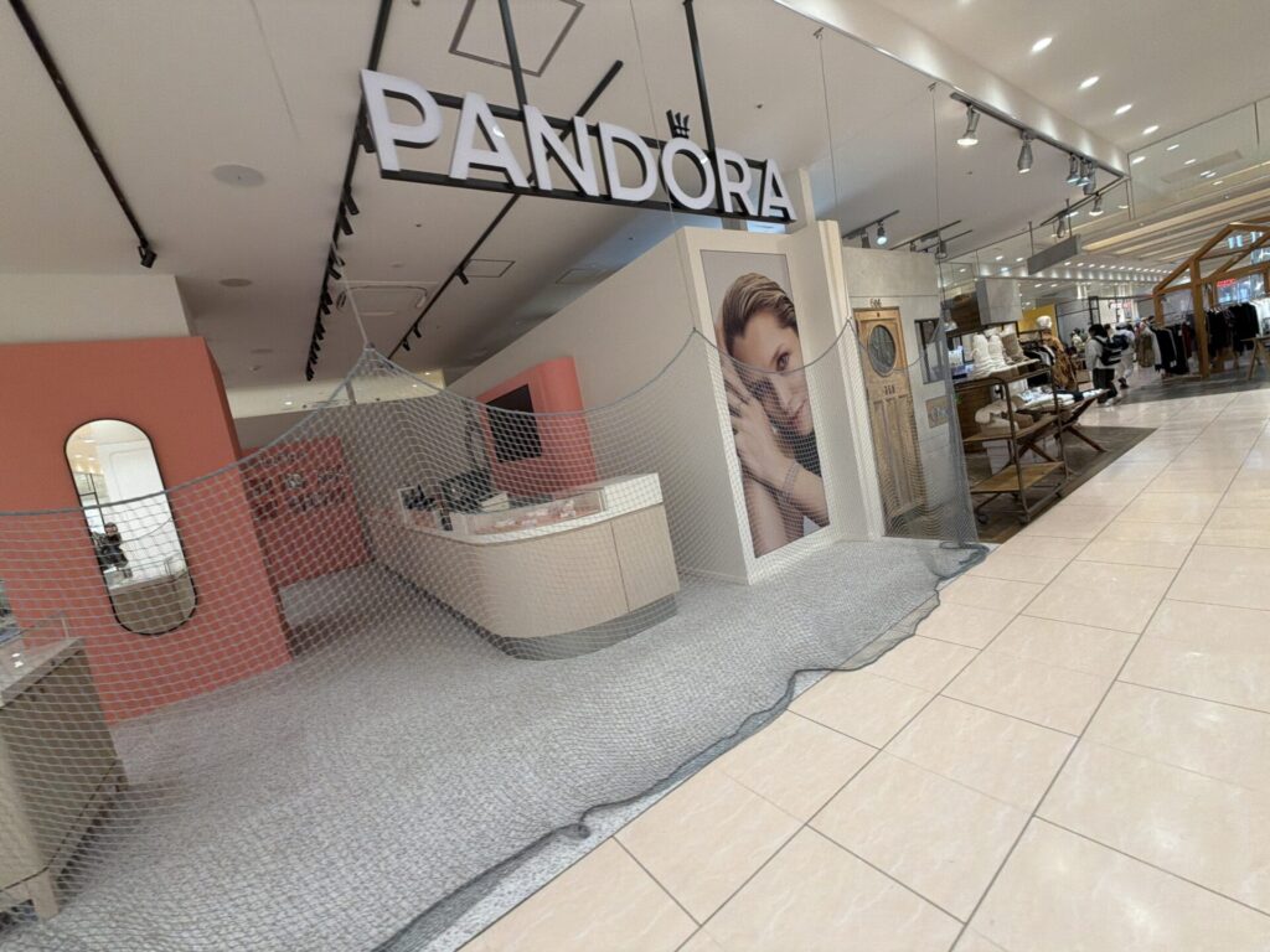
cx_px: 635
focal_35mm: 14
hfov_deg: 102.1
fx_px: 514
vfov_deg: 85.7
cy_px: 476
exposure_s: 1/120
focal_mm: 2.22
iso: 160
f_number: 2.2
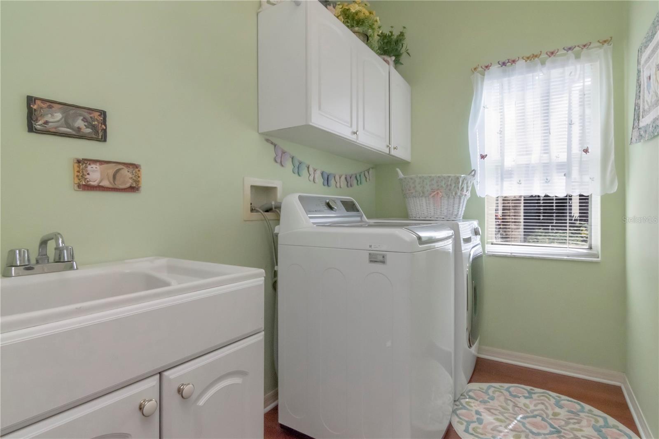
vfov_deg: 67.4
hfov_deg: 90.0
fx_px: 329
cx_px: 330
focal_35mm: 18
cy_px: 220
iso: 1600
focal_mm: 12
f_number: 20
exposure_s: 1/100
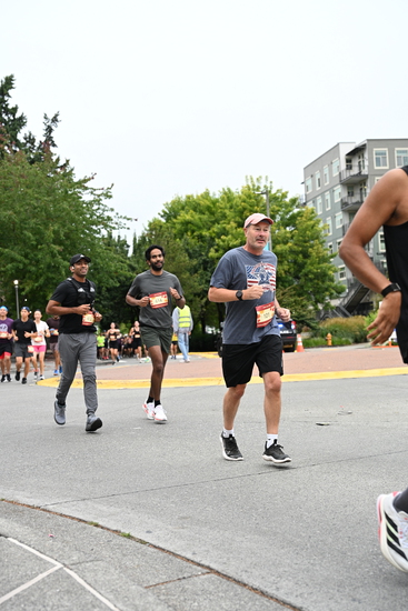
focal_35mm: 48
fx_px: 815
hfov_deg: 28.1
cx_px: 204
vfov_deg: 41.1
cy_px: 306
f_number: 4
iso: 1600
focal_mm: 48
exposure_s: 1/800
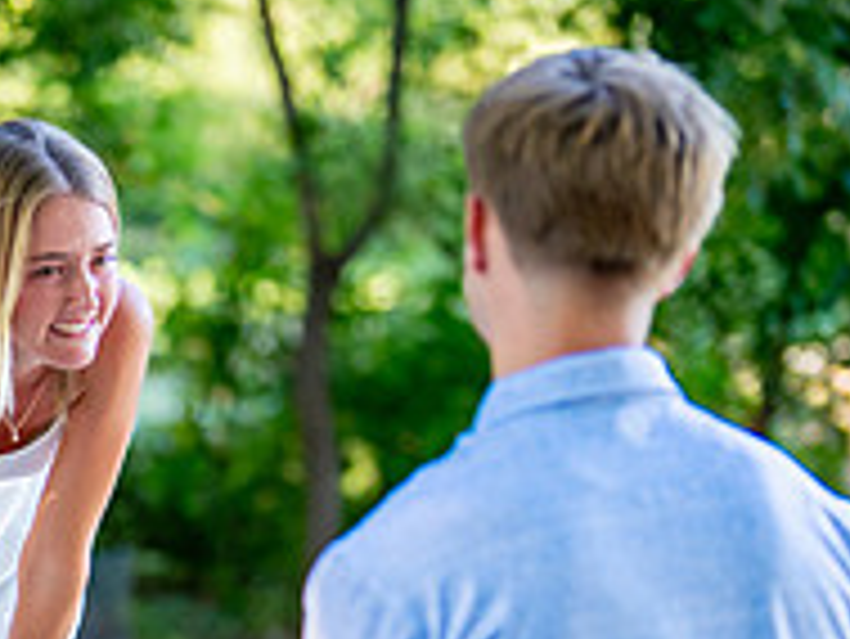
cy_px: 685
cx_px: -56
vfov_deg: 7.0
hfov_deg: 9.3
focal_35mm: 212
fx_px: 5209
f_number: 1.2
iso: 320
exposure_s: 1/1000
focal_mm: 50
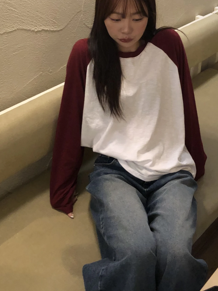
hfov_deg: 30.8
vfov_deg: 39.7
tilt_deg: -28.6
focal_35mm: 47
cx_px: 129
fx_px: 395
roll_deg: -1.0
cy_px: 87
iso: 80
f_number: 1.8
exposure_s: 1/5
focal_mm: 3.99
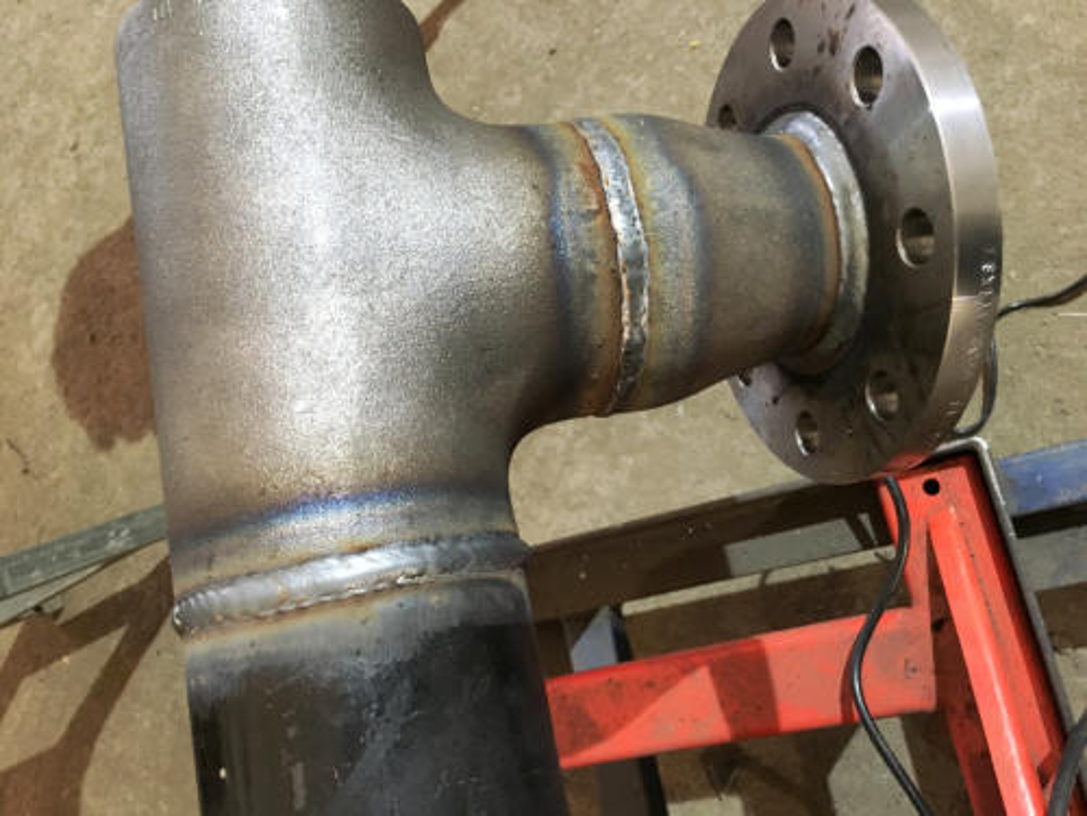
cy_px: 408
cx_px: 544
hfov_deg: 61.7
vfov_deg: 48.2
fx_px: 911
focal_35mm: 29
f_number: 2.2
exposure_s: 1/17
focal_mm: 4.15
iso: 200
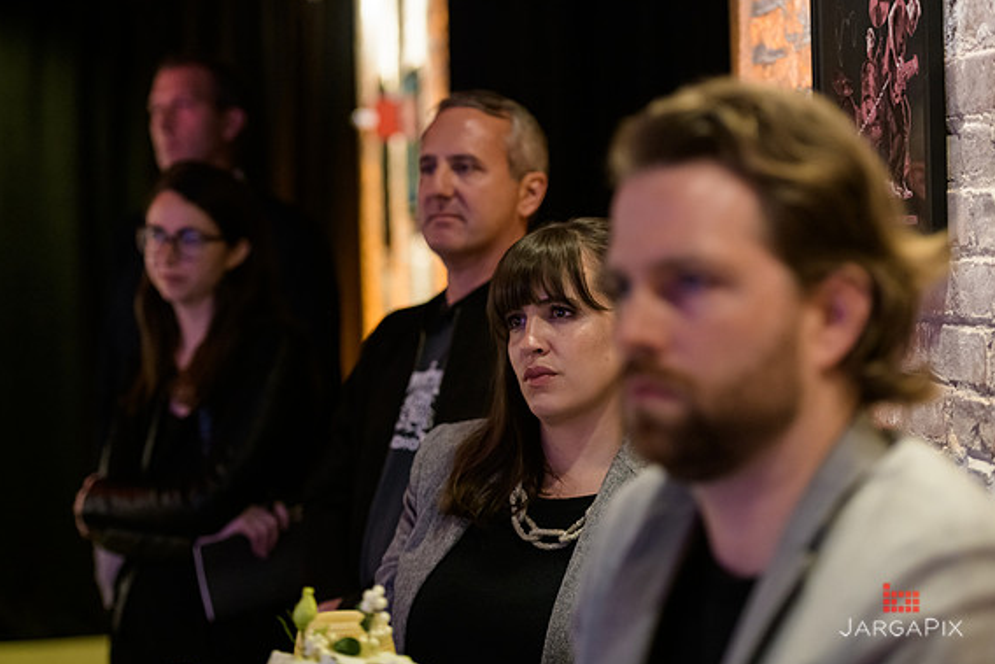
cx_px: 499
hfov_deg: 21.7
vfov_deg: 14.6
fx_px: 2599
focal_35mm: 94
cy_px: 336
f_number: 3.2
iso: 3200
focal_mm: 92
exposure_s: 1/60
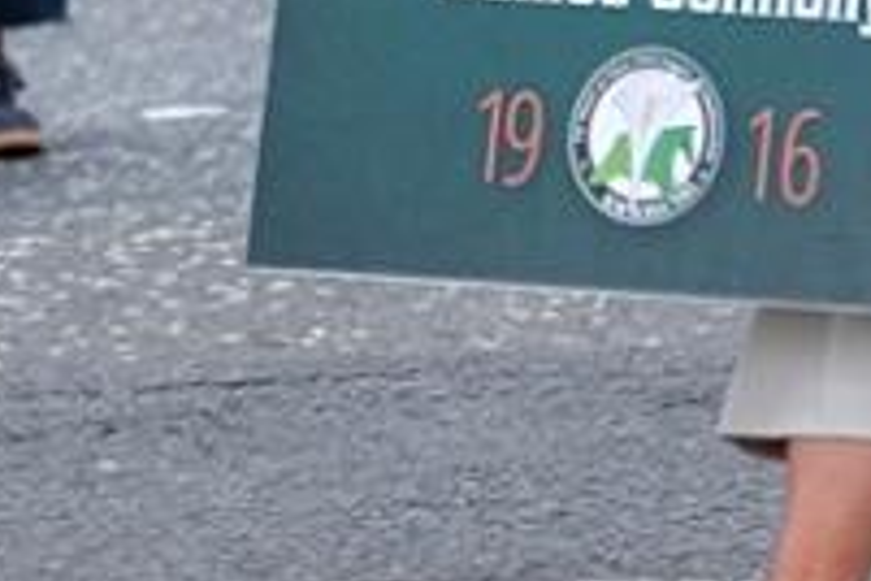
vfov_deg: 2.3
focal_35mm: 608
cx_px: -299
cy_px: -529
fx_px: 14709
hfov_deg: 3.4
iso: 400
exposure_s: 1/850
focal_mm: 90.6
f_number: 4
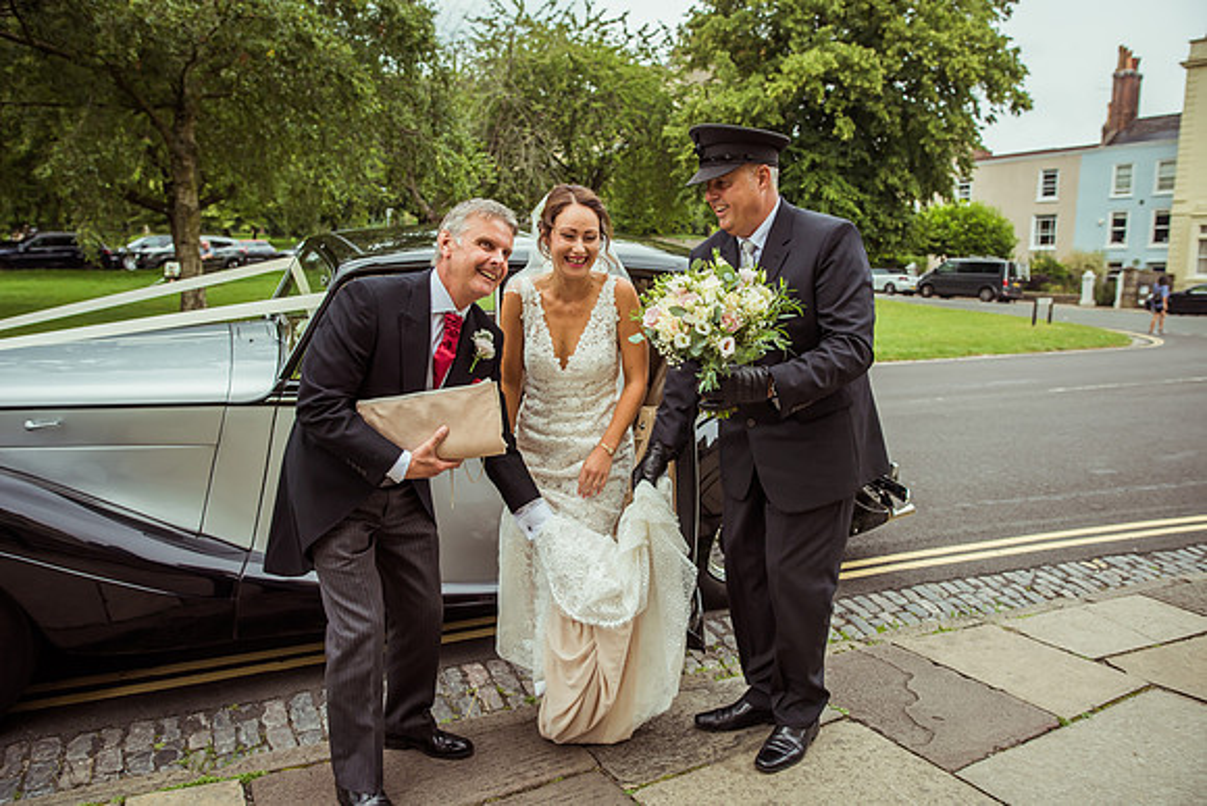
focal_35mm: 24
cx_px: 604
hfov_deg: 73.7
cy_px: 403
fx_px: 805
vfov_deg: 53.2
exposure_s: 1/1250
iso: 160
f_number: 3.5
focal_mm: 24
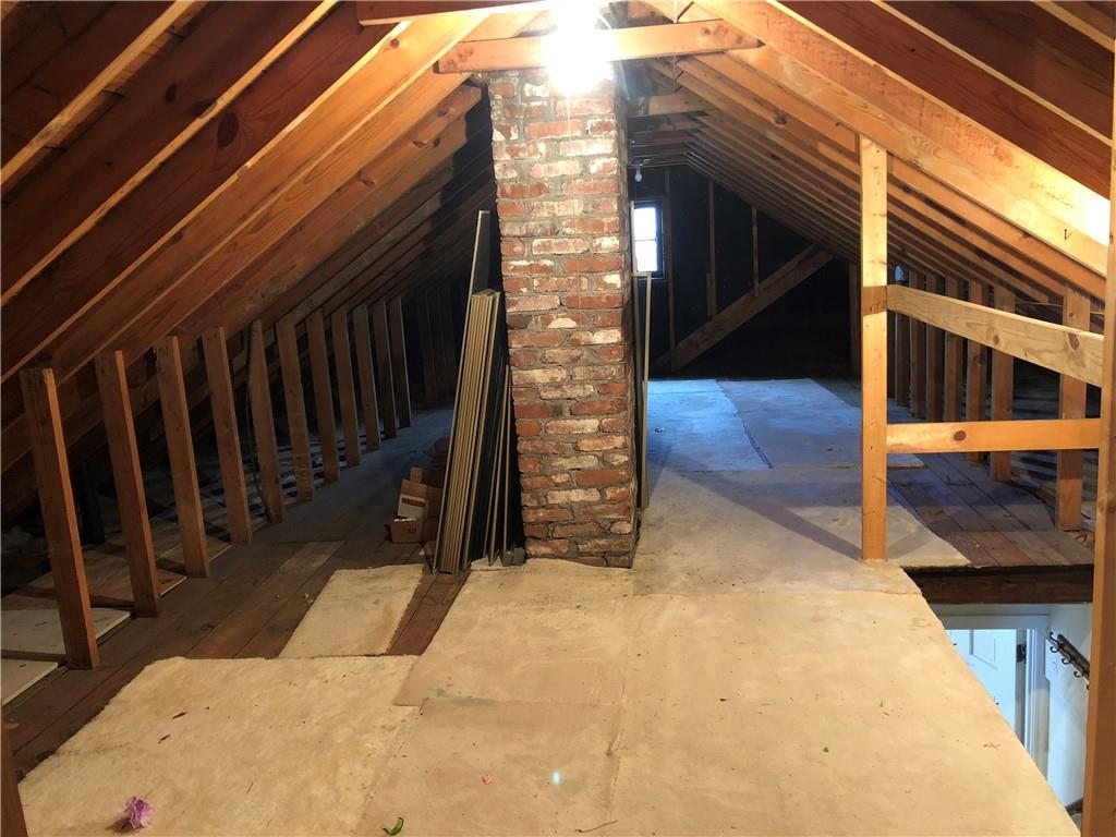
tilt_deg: -10.5
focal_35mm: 28
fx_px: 903
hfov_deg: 63.4
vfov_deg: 49.7
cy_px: 418
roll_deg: +4.6
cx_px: 558
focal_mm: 4
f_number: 1.8
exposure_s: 1/6
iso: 80
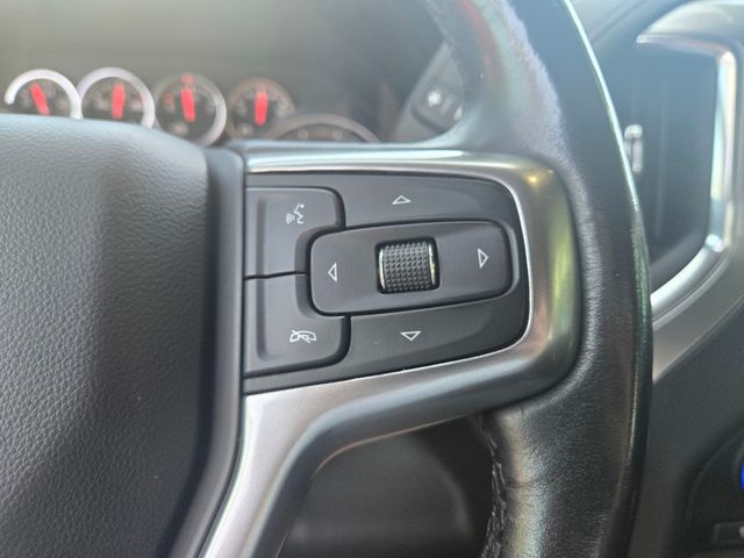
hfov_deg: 73.9
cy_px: 279
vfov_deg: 58.9
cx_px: 372
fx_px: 494
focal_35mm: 23
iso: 160
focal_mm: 5.4
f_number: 1.8
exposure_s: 1/180
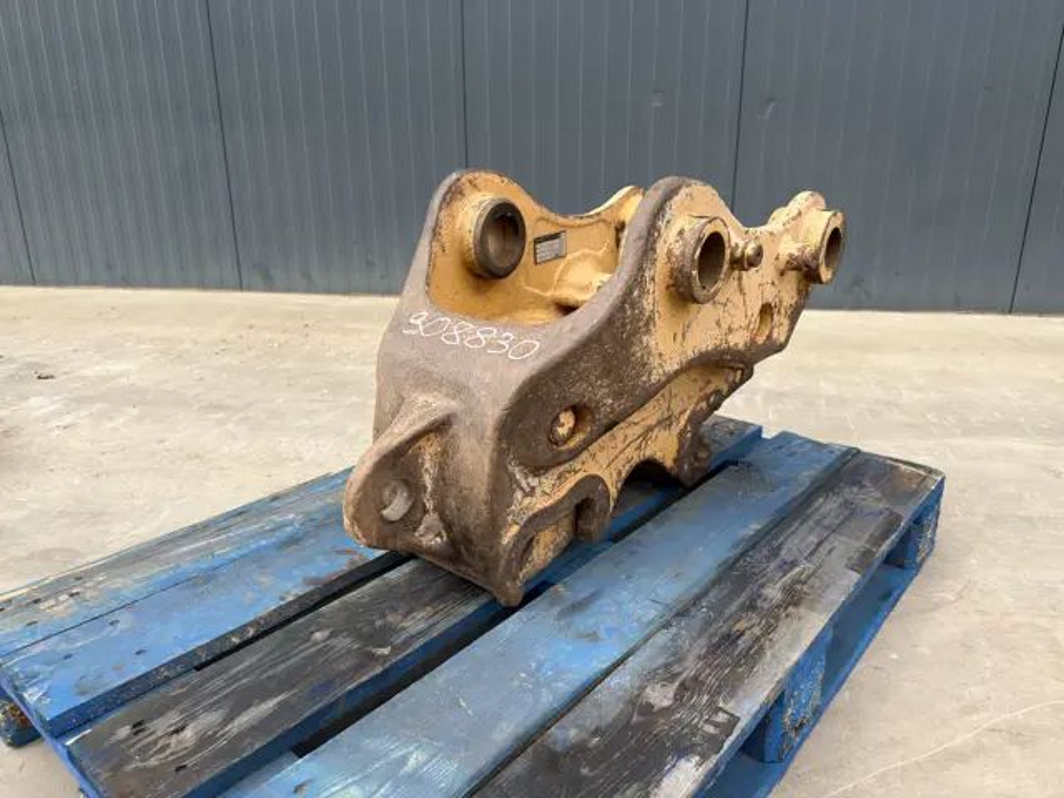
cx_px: 532
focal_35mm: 24
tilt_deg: -17.2
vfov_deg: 56.8
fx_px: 738
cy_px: 399
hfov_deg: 71.6
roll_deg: -0.1
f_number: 1.78
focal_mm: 6.76
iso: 80
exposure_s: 1/1486
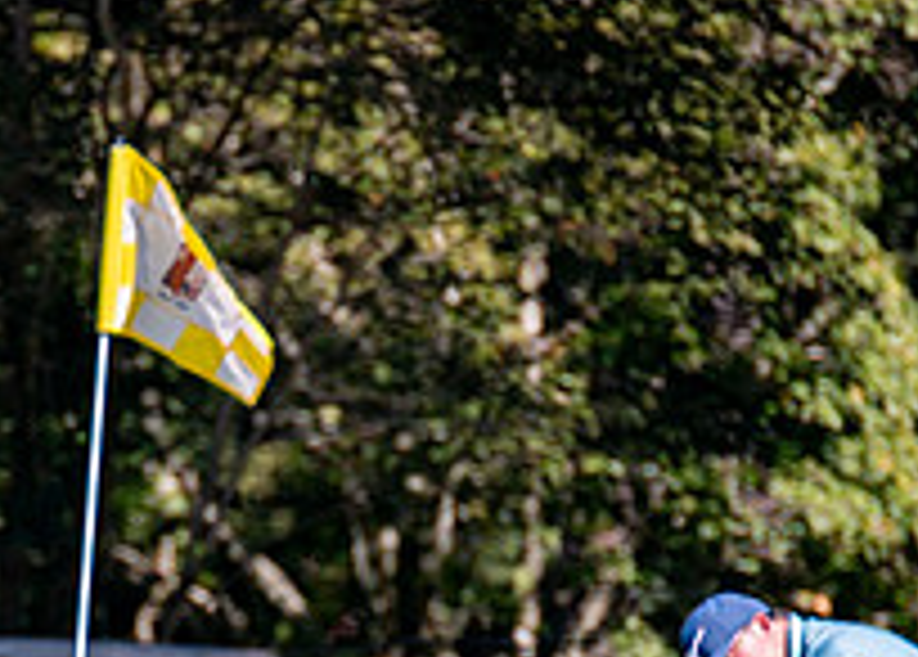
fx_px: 23976
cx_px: 304
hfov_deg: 2.2
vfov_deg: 1.6
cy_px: 851
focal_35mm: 919
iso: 100
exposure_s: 1/1600
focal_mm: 200
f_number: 2.8
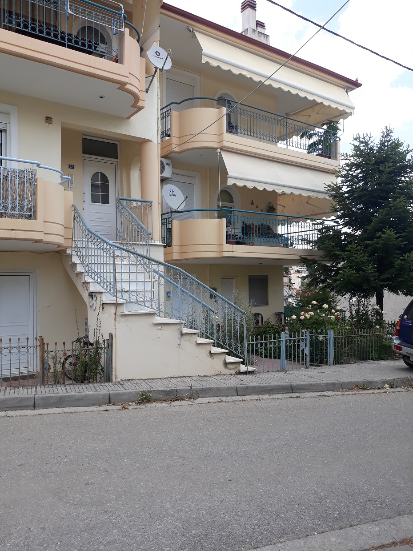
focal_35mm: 27
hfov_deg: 51.3
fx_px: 430
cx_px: 206
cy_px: 276
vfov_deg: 65.3
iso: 40
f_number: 1.7
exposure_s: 1/732
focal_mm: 3.71
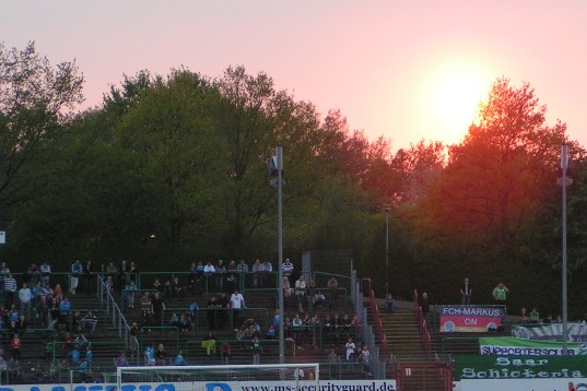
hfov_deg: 10.1
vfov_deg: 6.8
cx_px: 354
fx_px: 3310
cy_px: 201
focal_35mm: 203
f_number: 3.5
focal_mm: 20
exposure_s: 1/160
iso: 100
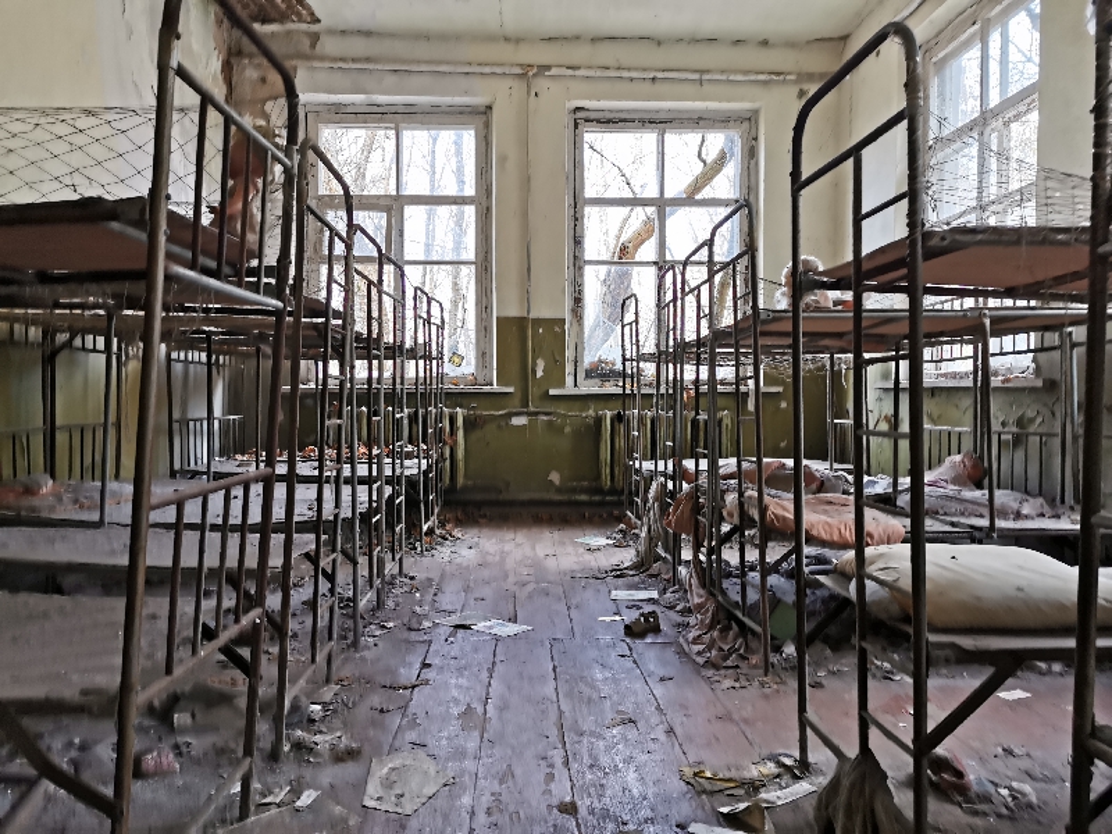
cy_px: 417
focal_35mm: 27
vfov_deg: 51.4
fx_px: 867
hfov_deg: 65.3
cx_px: 556
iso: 125
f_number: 1.6
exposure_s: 1/120
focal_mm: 5.56
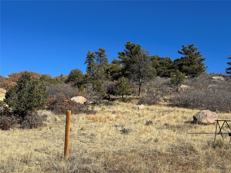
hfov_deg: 39.7
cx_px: 116
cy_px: 86
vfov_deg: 30.3
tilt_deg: +8.8
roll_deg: -1.0
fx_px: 320
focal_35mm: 48
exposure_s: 1/5848
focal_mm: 6.76
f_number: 1.78
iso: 64
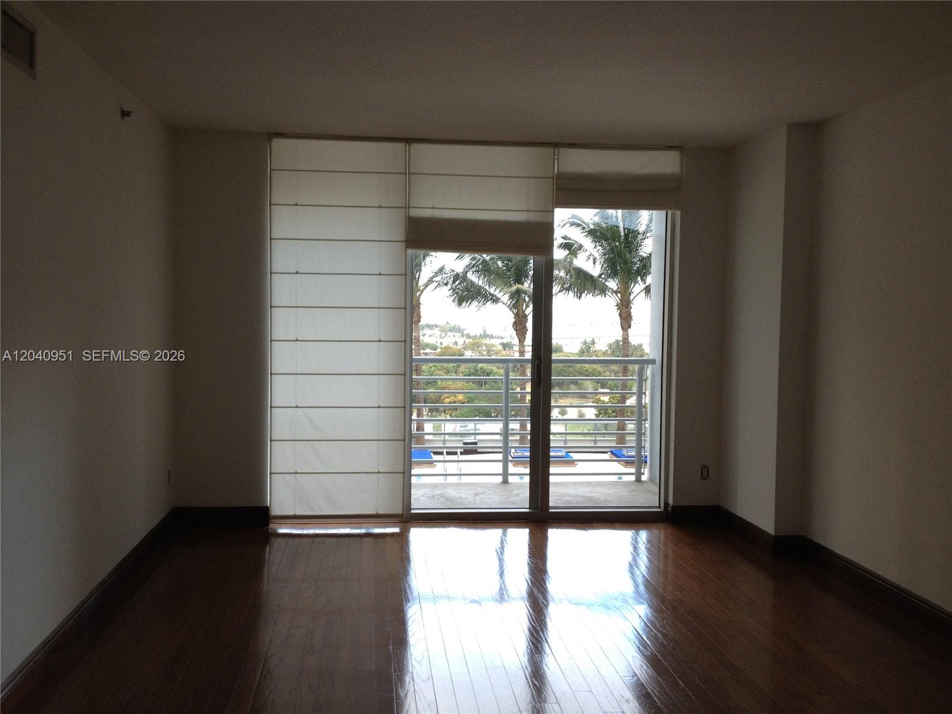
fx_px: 963
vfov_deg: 40.7
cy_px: 357
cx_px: 476
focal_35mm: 35
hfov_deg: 52.6
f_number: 2.4
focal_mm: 4.28
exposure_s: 1/40
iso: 80
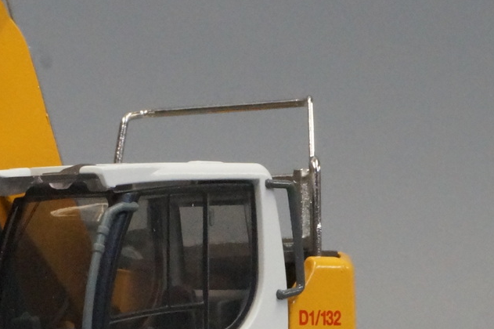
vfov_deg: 5.2
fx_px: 3588
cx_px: -149
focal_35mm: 262
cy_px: 249
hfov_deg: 7.8
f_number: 18
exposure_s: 1/25
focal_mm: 55
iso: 3200
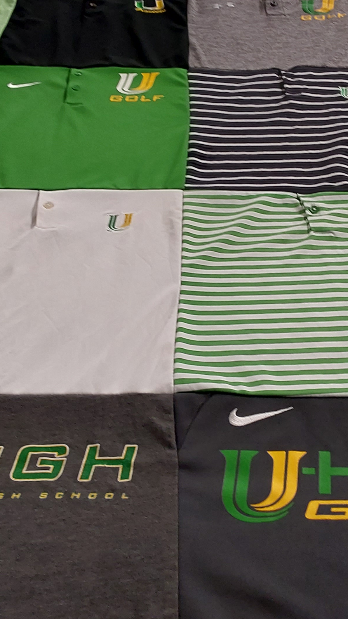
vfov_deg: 43.7
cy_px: 279
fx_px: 771
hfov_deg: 25.4
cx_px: 193
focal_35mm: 47
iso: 64
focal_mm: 2.91
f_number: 1.9
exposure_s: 1/50
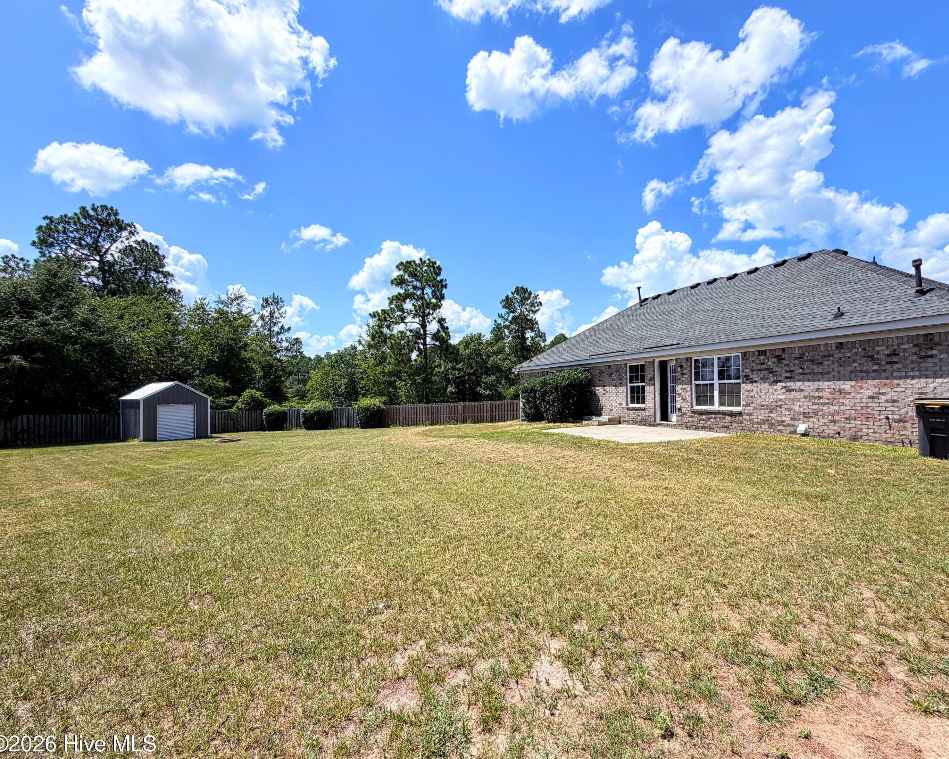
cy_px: 389
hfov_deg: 96.6
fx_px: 421
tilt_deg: -0.2
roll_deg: +0.9
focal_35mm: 15
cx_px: 511
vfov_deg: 84.0
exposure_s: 1/928
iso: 20
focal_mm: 2.22
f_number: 2.2
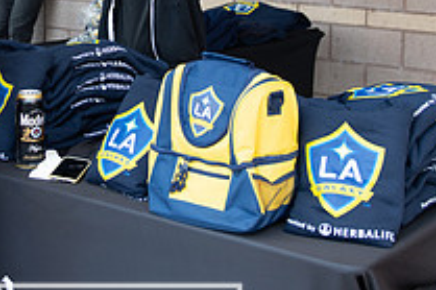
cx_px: 94
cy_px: -1
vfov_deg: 15.6
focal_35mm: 86
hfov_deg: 23.4
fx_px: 1041
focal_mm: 31
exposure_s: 1/125
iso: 250
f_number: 2.8
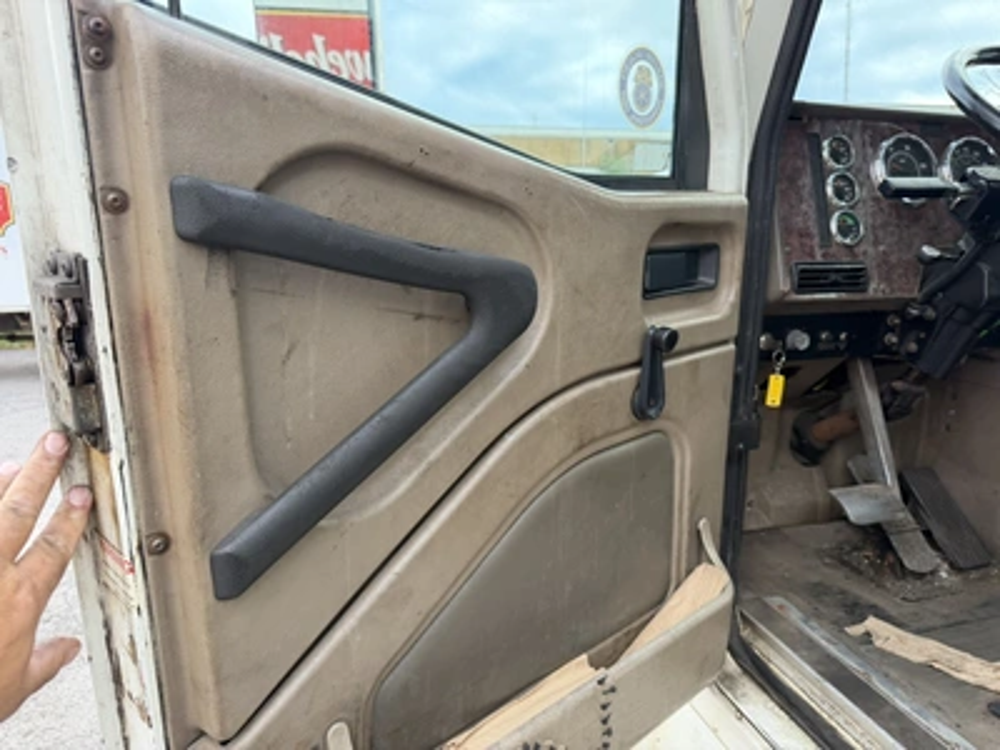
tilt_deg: -7.4
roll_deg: +1.6
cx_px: 500
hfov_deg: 71.6
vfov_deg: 56.8
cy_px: 375
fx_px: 693
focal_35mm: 24
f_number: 1.78
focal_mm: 6.76
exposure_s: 1/207
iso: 125
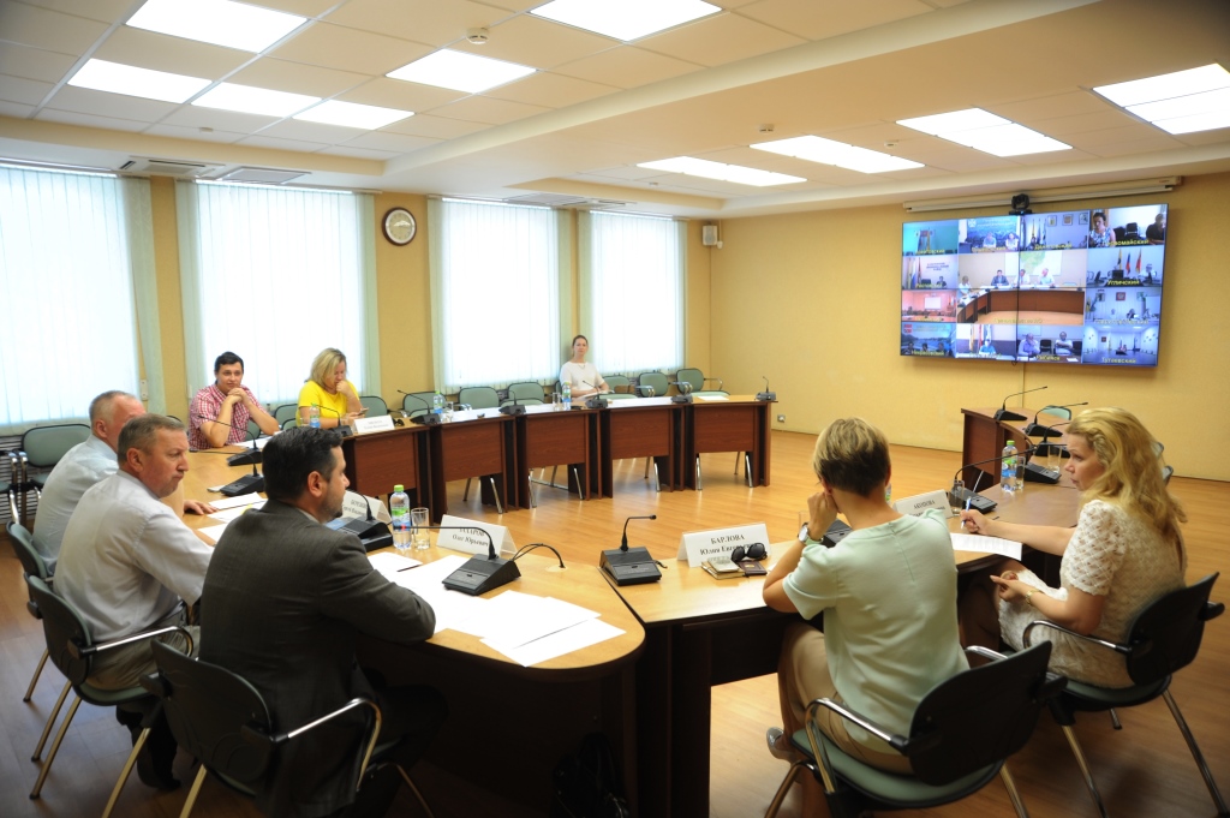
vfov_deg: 53.1
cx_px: 615
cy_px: 409
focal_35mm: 24
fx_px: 819
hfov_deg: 73.8
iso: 640
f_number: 2.8
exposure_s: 1/125
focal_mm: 24
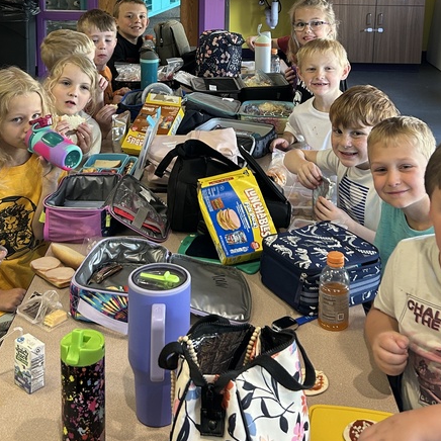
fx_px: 778
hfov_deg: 31.6
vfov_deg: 30.4
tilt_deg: -11.3
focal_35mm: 54
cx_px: 242
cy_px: 51
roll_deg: -1.8
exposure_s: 1/60
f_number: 1.5
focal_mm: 5.7
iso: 100
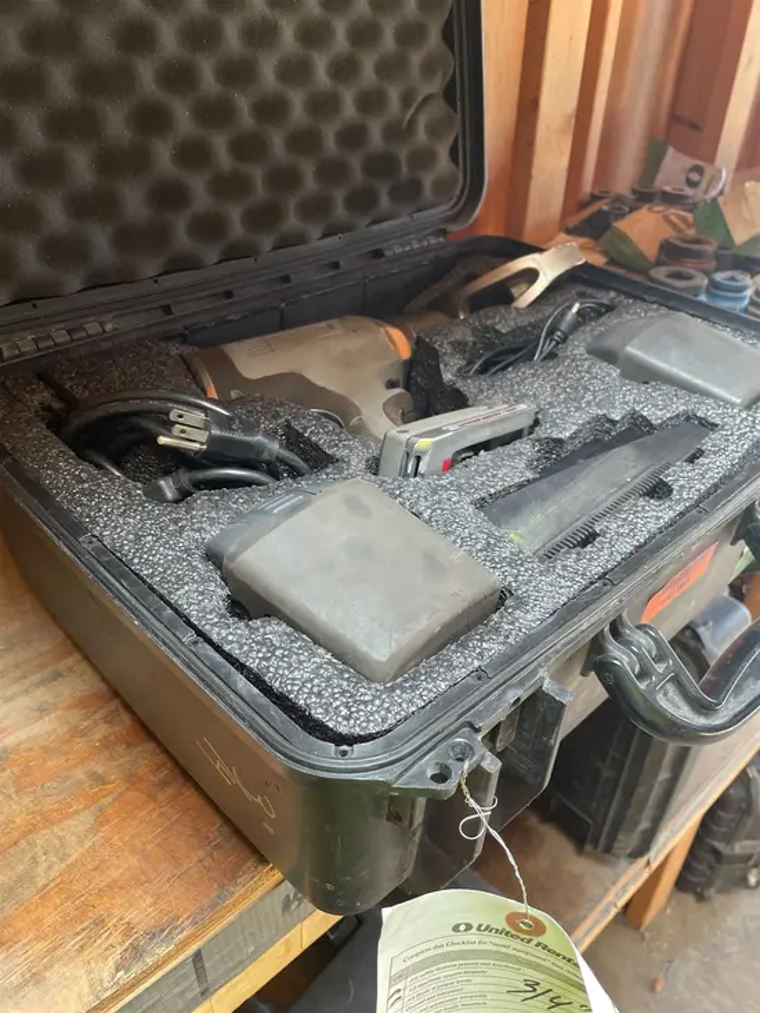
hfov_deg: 53.1
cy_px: 506
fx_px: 761
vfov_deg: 67.3
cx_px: 380
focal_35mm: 26
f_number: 1.6
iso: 160
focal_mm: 4.2
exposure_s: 1/60
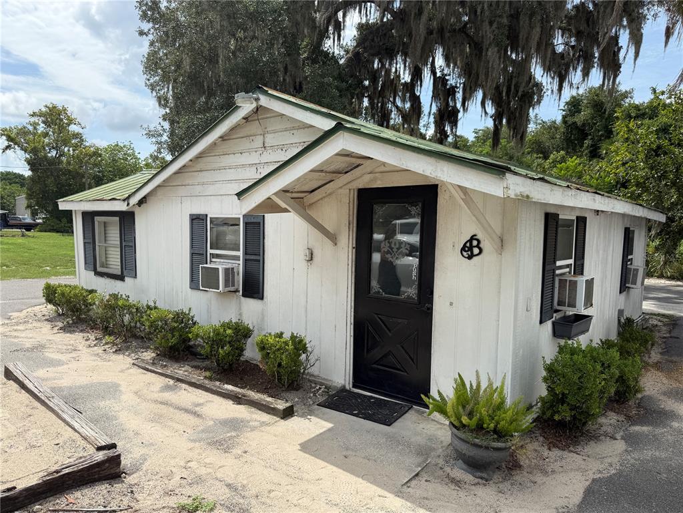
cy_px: 256
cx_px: 342
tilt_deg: -3.0
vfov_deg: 56.8
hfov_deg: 71.6
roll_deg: -0.5
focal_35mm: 24
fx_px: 474
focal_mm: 6.76
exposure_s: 1/5714
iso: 80
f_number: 1.78
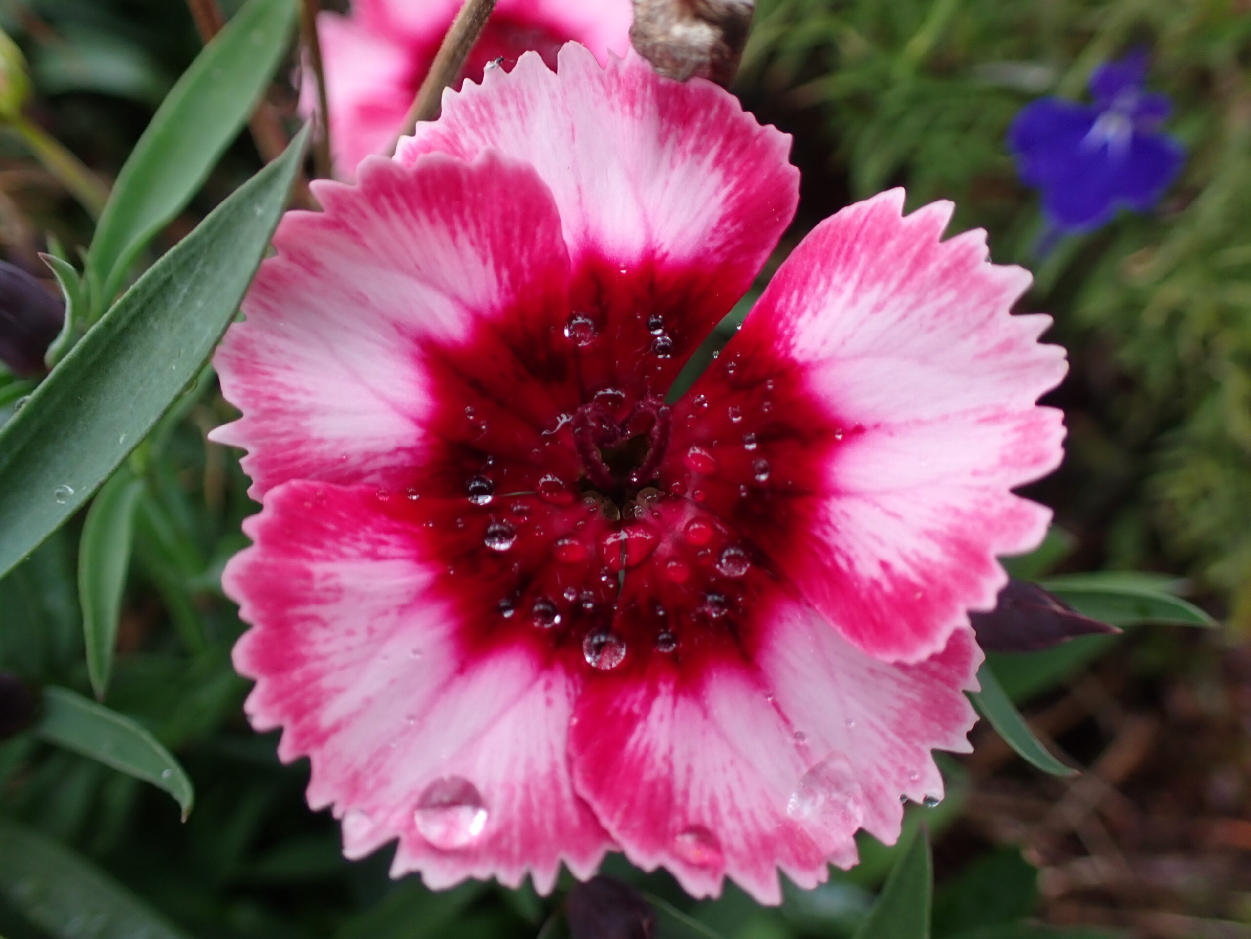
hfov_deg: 60.0
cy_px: 470
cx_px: 626
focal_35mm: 30
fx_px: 1084
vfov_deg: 46.8
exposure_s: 1/125
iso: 200
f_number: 2.3
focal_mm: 5.4
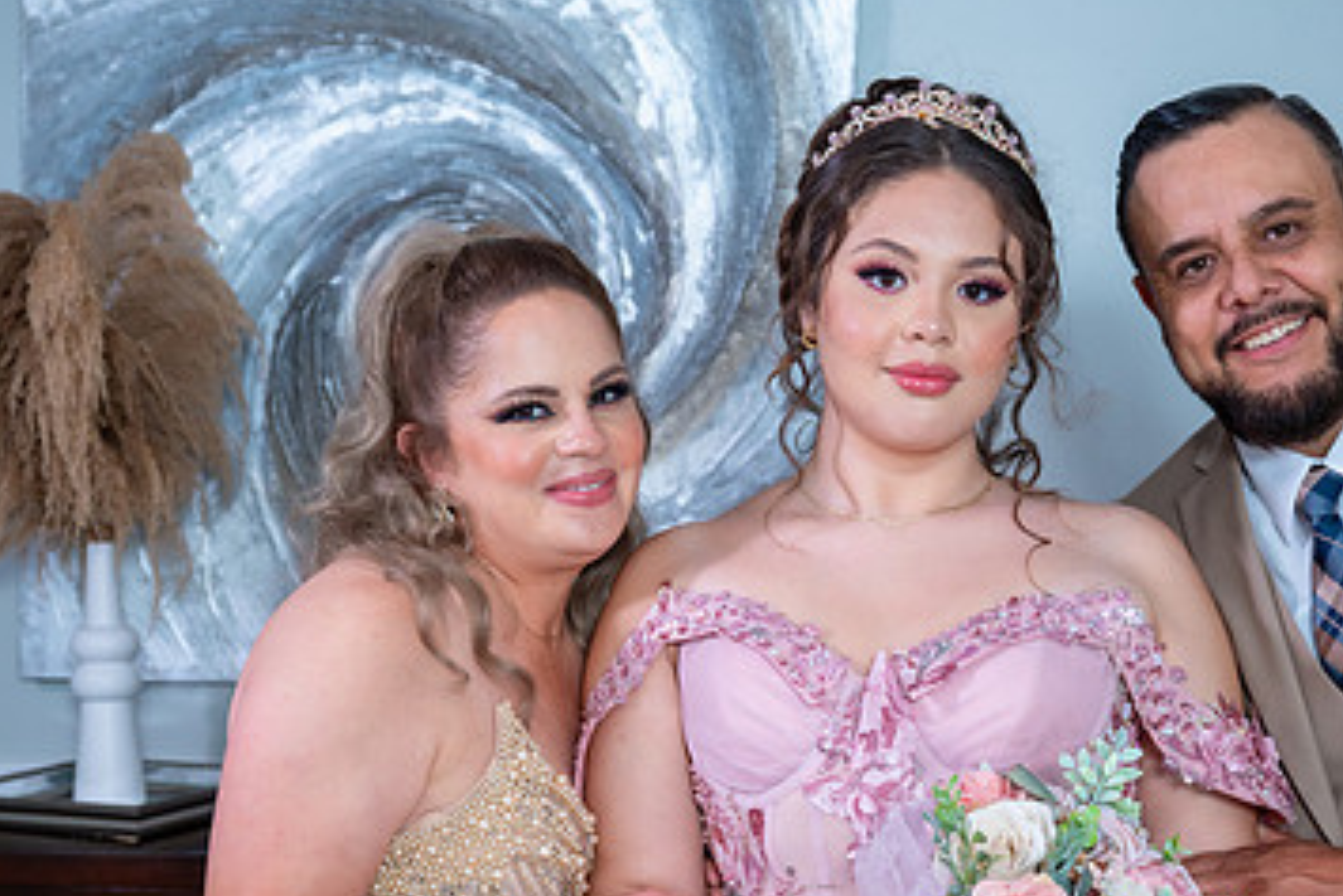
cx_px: 836
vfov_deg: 21.8
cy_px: 616
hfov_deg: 32.2
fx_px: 2314
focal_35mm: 62
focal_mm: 38
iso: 1250
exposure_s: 1/60
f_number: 4
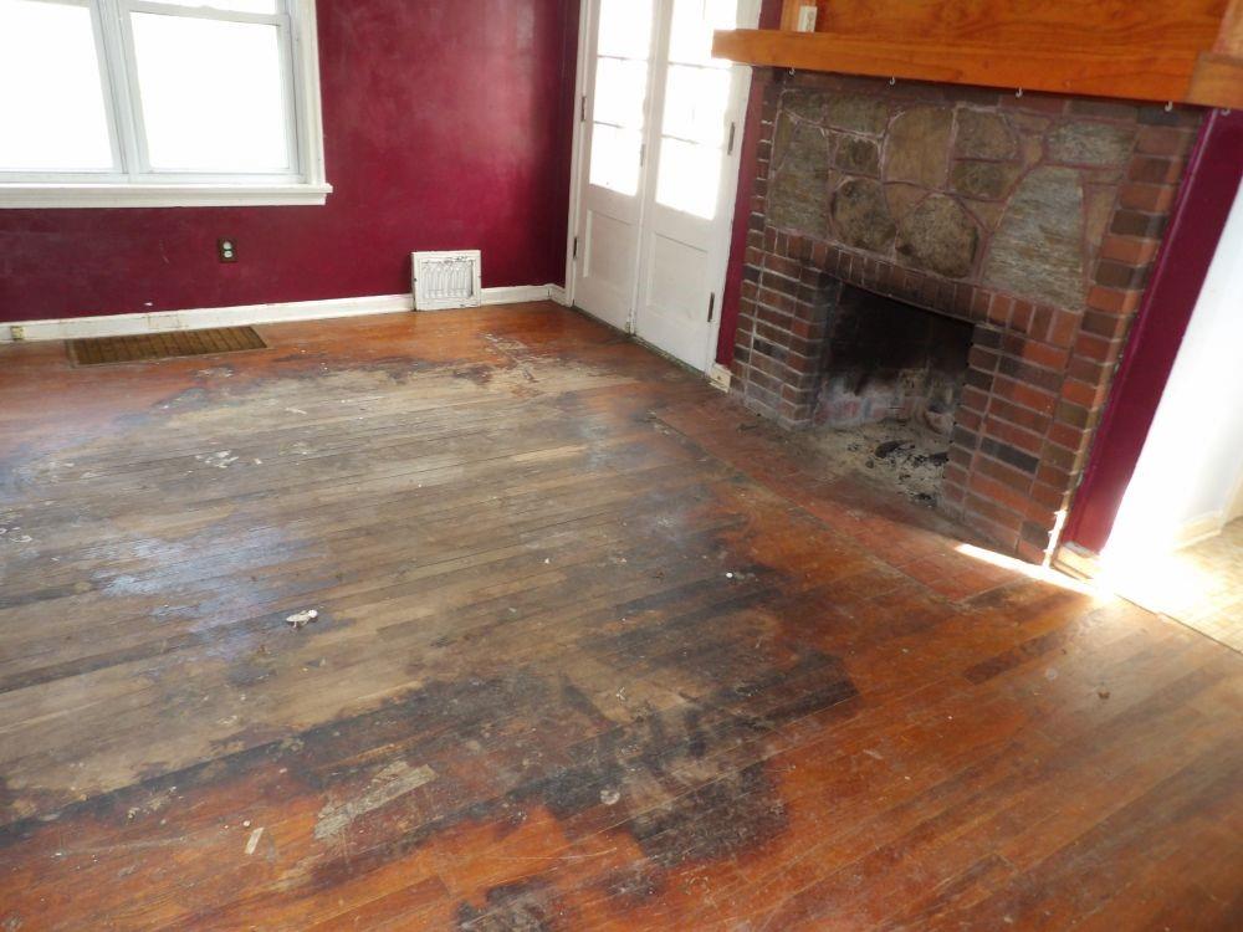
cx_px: 622
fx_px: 862
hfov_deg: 71.6
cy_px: 466
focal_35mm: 24
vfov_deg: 56.8
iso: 200
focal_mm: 4.3
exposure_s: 1/33
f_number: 3.2
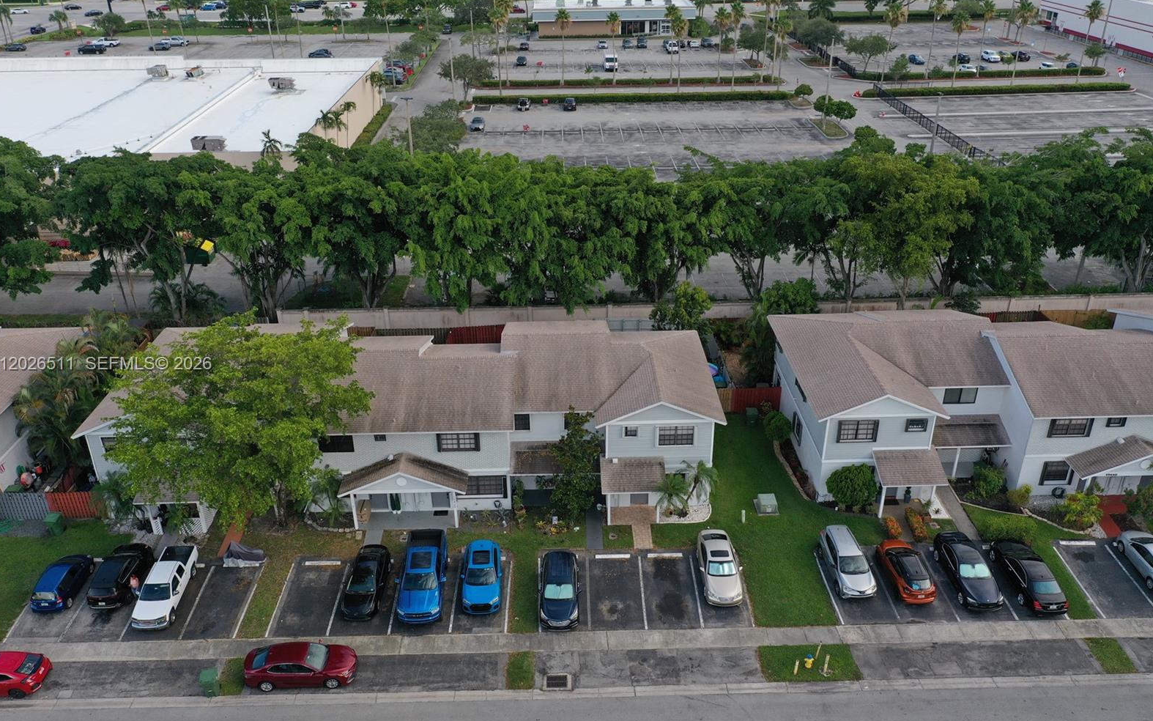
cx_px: 570
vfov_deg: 43.2
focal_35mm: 29
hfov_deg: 64.6
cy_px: 365
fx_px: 911
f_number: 4.5
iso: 100
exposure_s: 1/200
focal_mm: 10.26
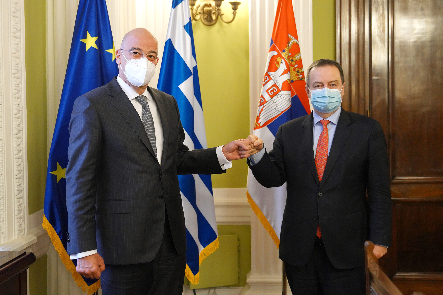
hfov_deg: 45.4
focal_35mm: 43
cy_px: 148
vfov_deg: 31.2
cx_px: 222
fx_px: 529
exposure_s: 1/200
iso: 3200
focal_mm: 43
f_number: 3.5
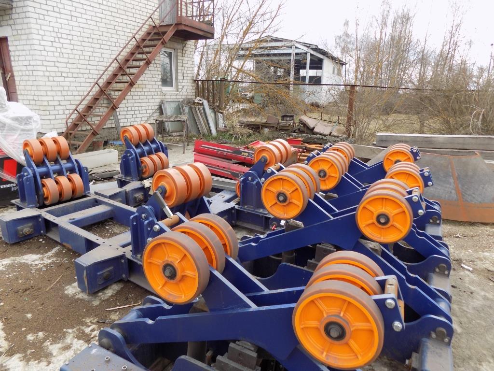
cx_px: 247
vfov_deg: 58.9
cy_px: 186
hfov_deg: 73.9
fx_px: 328
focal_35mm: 23
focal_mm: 4
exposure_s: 1/250
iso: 80
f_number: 3.1
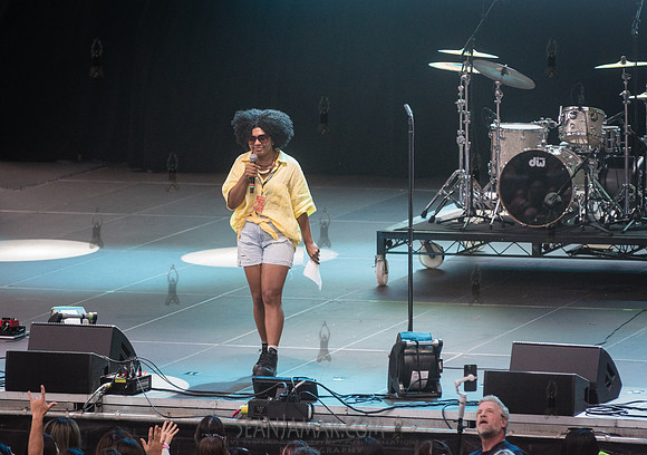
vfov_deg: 5.4
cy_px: 180
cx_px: 269
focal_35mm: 264
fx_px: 4818
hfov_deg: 7.7
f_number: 4.5
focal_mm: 200
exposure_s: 1/500
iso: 2500
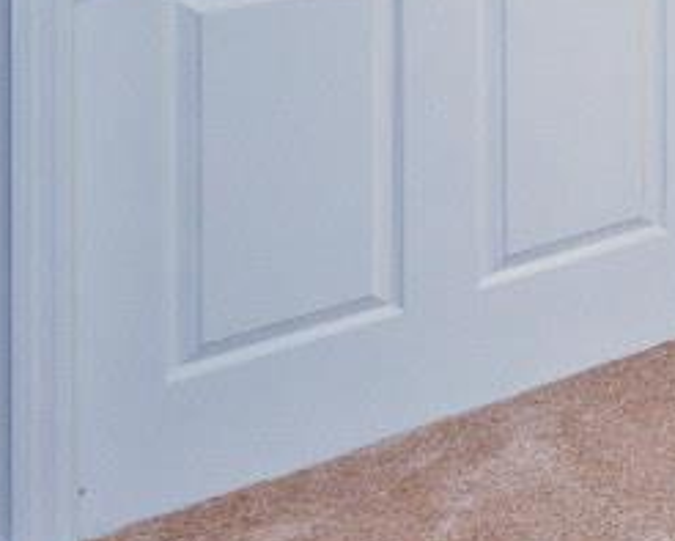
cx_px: 1759
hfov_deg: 13.6
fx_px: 1599
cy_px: -464
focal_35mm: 80
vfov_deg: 16.0
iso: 720
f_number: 4
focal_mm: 14
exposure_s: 1/60
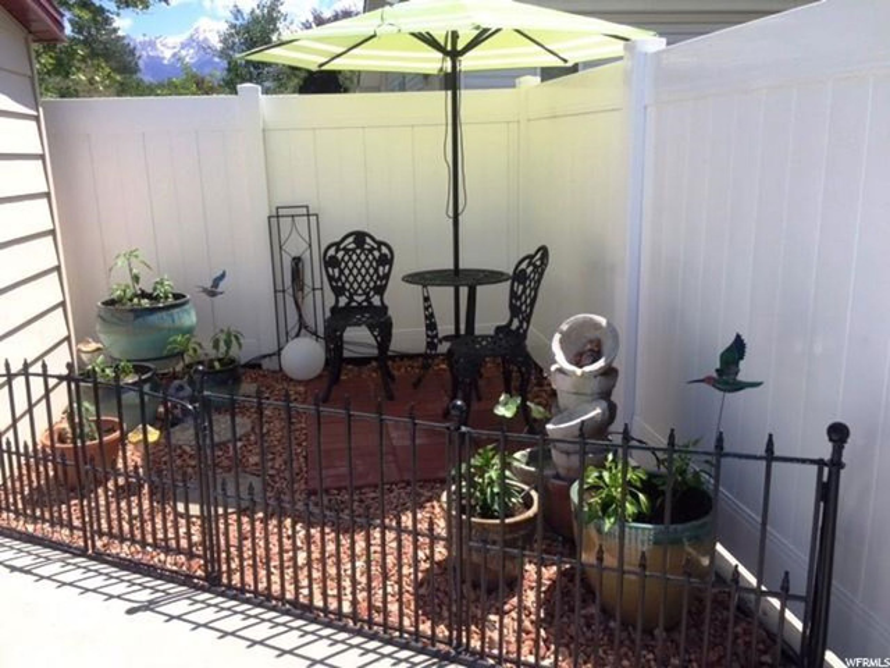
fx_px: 746
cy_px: 334
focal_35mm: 29
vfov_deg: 48.2
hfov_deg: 61.7
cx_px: 445
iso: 32
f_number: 2.2
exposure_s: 1/942
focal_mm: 4.15
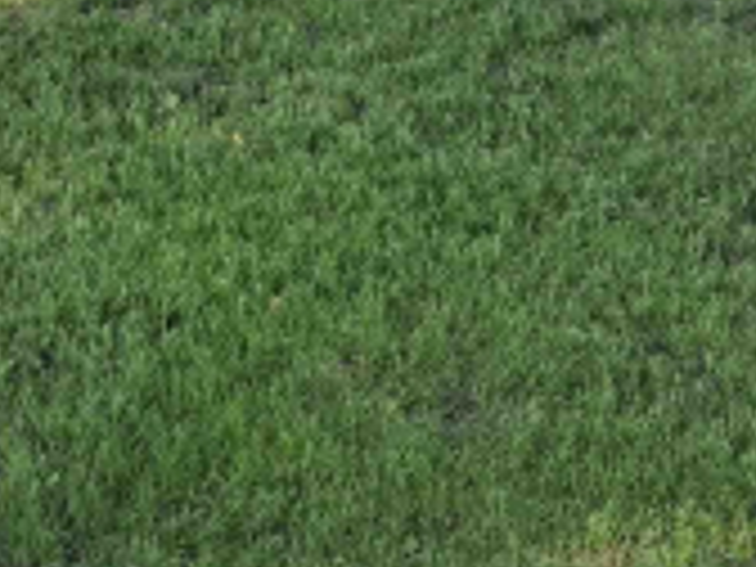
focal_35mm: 103
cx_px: -304
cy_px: -500
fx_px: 2249
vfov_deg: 12.8
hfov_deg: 17.5
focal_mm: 3.98
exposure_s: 1/120
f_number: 1.8
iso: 25
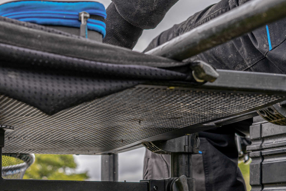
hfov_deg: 20.8
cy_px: 176
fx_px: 763
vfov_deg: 14.1
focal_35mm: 96
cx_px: 27
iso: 100
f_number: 6.3
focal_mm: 50
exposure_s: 1/160
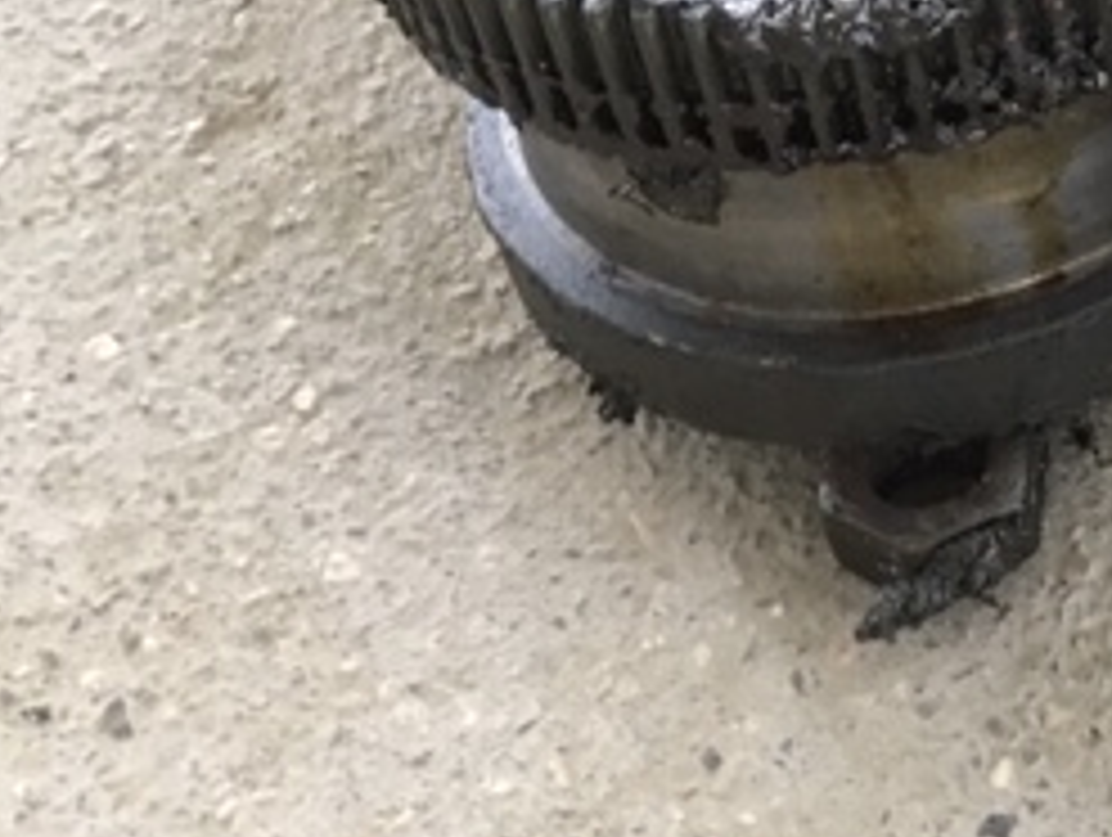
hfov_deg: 23.9
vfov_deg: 19.5
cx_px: 1297
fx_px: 2413
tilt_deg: -48.5
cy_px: 184
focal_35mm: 75
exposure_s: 1/20
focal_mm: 4.15
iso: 200
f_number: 2.2
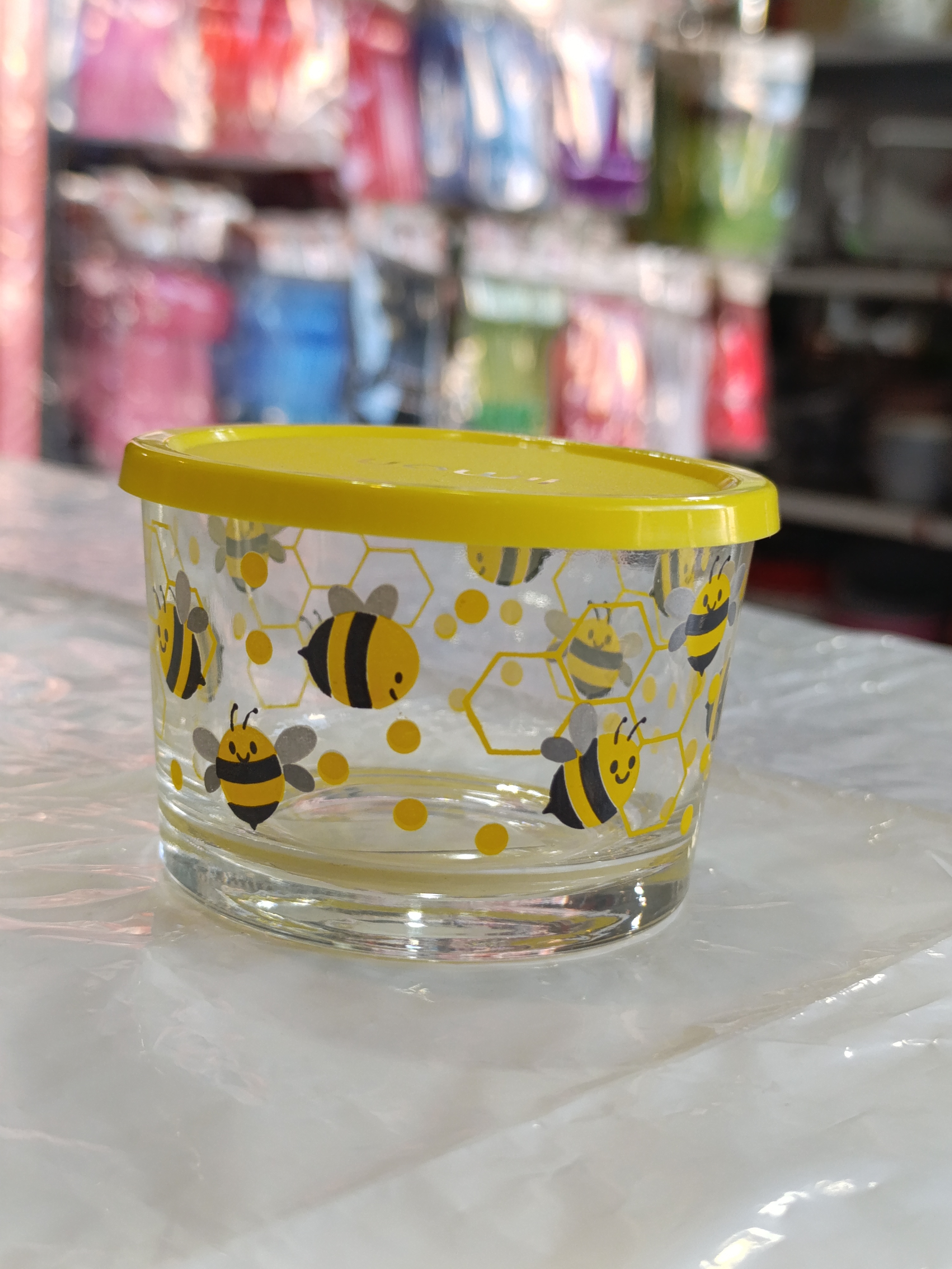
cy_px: 641
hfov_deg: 30.9
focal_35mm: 47
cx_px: 487
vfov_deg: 40.4
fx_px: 1724
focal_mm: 6.14
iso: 320
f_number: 1.6
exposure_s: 1/100
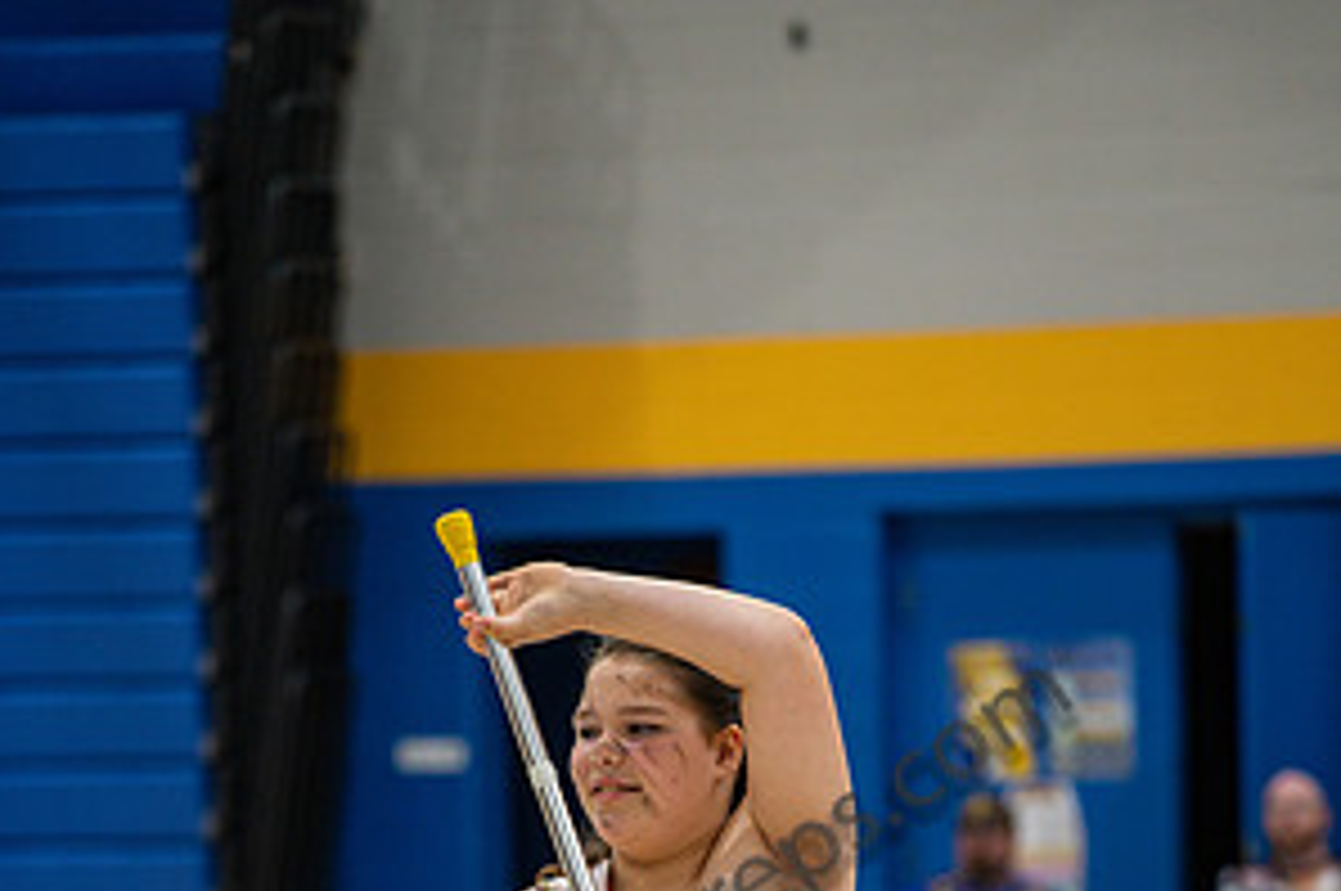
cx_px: 670
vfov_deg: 5.6
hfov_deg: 8.5
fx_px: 9004
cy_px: 976
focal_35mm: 242
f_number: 4
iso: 3200
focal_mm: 160
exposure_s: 1/500
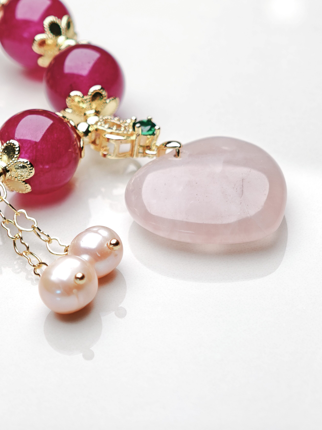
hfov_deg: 11.6
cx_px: 161
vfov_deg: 15.4
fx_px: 1588
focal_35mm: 128
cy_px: 215
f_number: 1.8
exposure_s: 1/527
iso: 50
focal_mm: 11.5
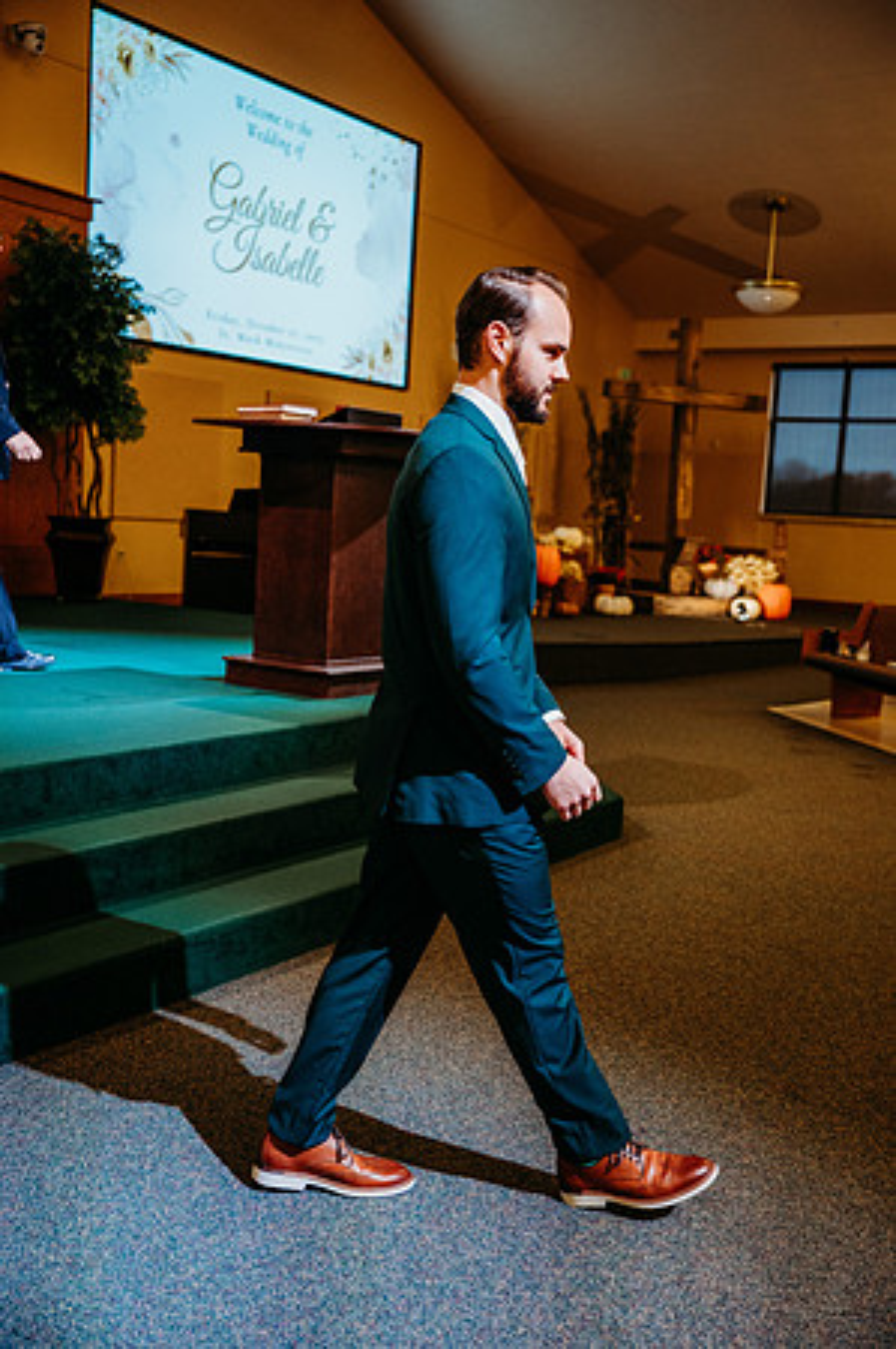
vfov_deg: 53.2
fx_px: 1347
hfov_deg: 36.8
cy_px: 674
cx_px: 448
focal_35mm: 36
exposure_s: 1/250
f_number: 2.8
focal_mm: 36
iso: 2000
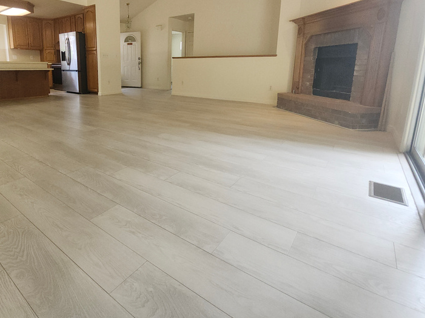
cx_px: 163
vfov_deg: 66.8
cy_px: 107
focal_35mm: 19
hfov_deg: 83.3
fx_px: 233
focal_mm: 1.74
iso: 125
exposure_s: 1/60
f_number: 2.2
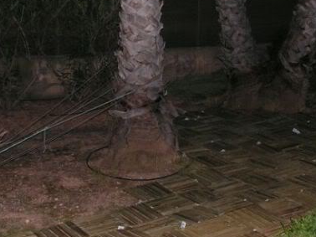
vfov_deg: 24.0
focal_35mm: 61
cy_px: 121
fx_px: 556
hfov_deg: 31.6
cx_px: 185
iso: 200
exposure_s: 1/40
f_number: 3.2
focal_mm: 6
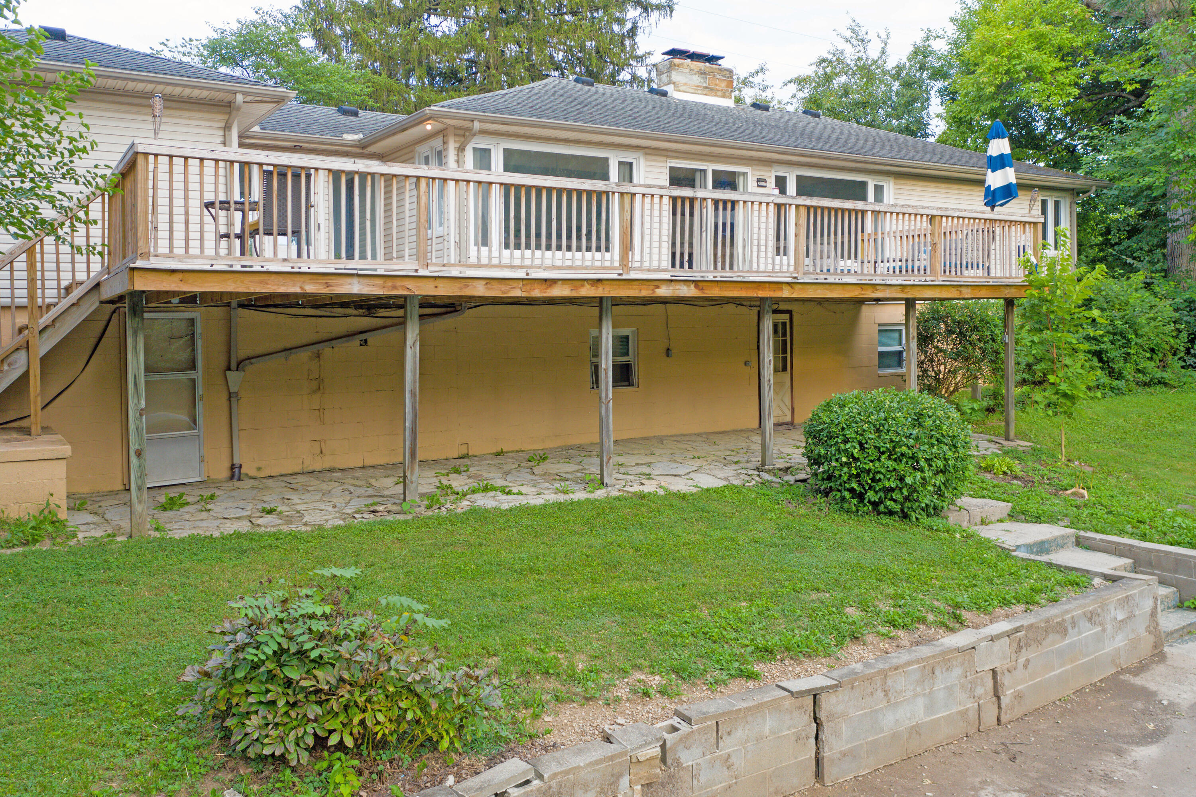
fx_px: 930
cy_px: 398
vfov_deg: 46.4
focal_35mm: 28
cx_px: 598
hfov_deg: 65.5
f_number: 3.5
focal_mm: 10.26
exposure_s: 1/80
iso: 100
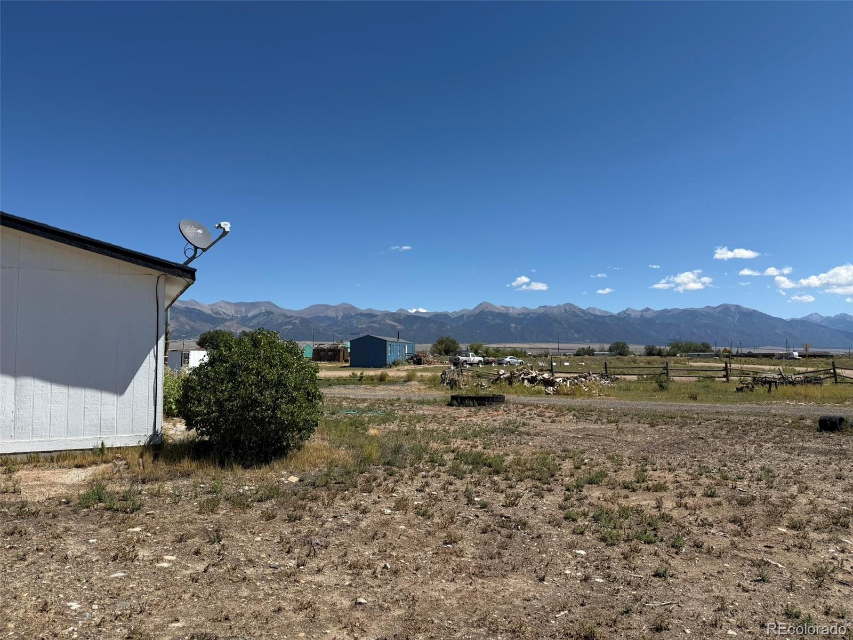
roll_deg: +0.4
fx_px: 591
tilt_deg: +3.4
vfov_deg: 56.8
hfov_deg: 71.6
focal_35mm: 24
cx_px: 426
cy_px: 320
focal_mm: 6.76
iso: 80
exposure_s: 1/6173
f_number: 1.78
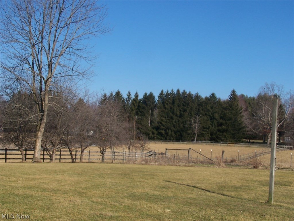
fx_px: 476
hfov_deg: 34.3
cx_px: 147
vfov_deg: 26.1
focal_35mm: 56
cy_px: 110
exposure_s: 1/750
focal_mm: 9.3
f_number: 4.5
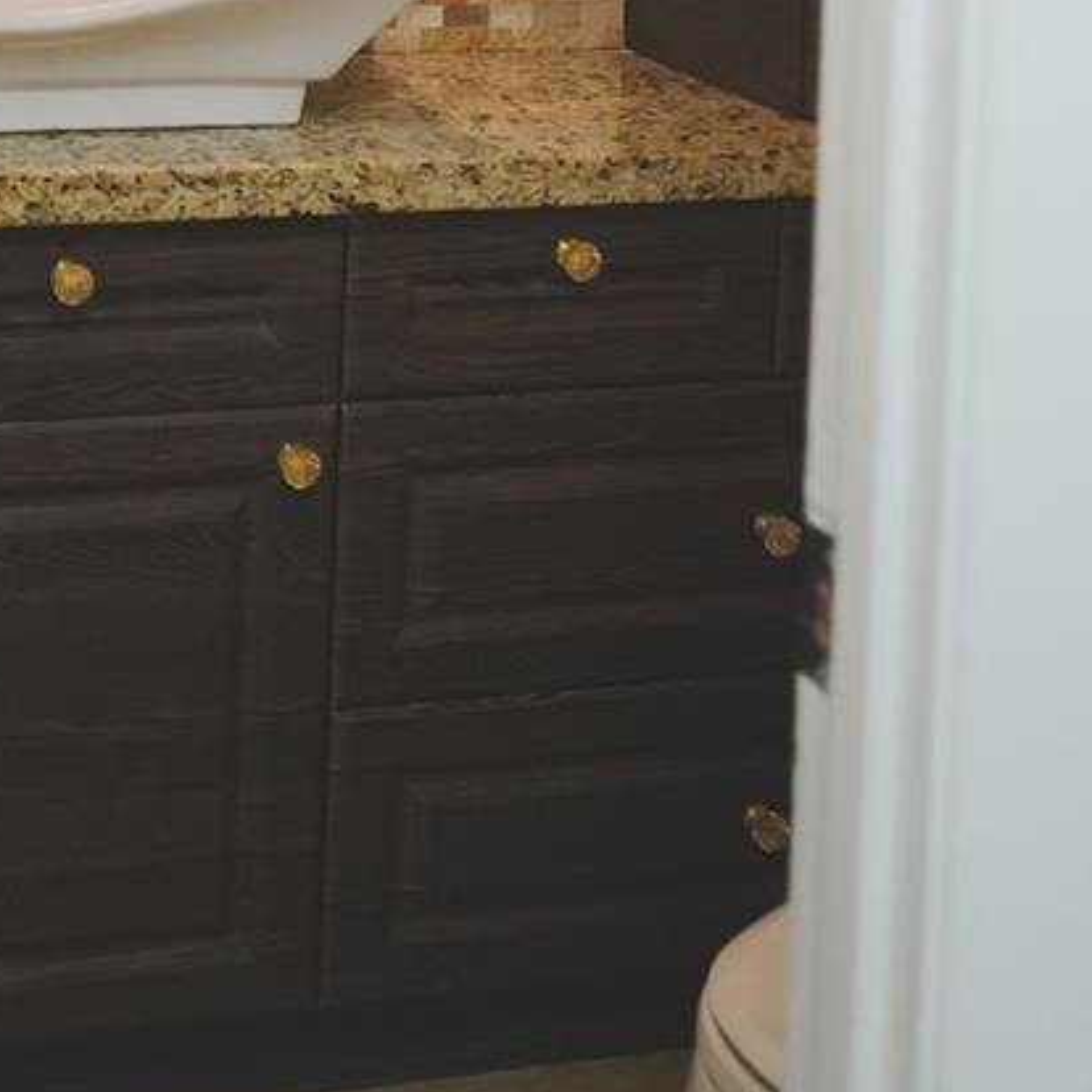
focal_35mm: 69
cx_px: 171
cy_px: -256
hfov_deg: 24.5
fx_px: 2463
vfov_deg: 22.8
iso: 2500
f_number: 3.5
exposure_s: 1/160
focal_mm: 28
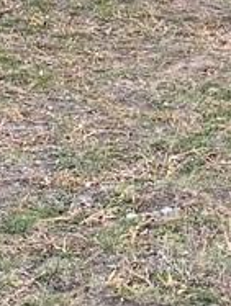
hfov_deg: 5.2
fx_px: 2518
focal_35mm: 284
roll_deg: +0.1
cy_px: -368
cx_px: 283
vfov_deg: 6.7
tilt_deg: -1.3
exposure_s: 1/122
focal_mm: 6
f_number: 2
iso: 40
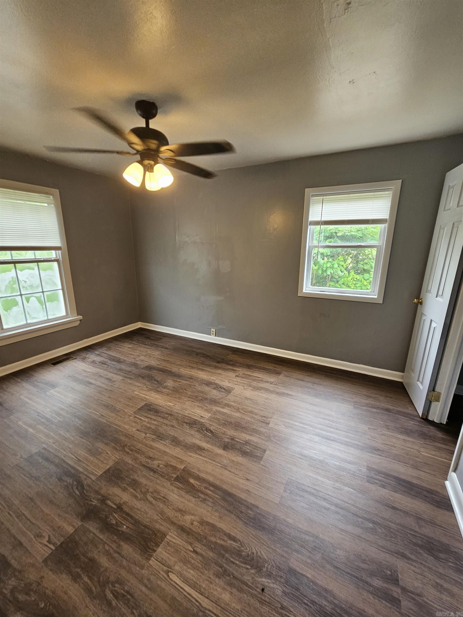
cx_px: 232
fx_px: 232
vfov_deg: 106.2
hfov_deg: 89.9
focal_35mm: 13
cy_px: 308
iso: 160
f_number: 2.2
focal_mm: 2.2
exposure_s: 1/70
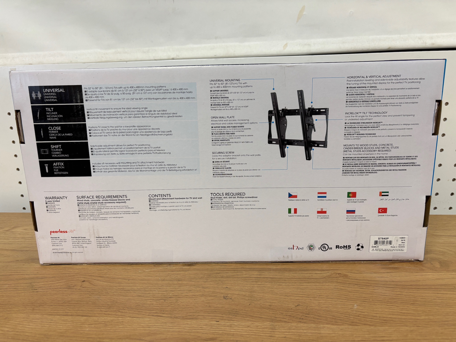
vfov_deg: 53.1
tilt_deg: -12.9
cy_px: 171
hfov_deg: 67.3
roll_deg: +1.3
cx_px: 228
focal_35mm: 26
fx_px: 343
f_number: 1.6
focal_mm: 5.96
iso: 125
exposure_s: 1/100
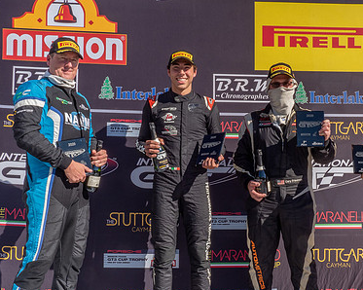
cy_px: 165
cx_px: 219
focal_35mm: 52
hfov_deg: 35.9
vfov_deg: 29.1
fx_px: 558
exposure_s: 1/80
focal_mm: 15
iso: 200
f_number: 16
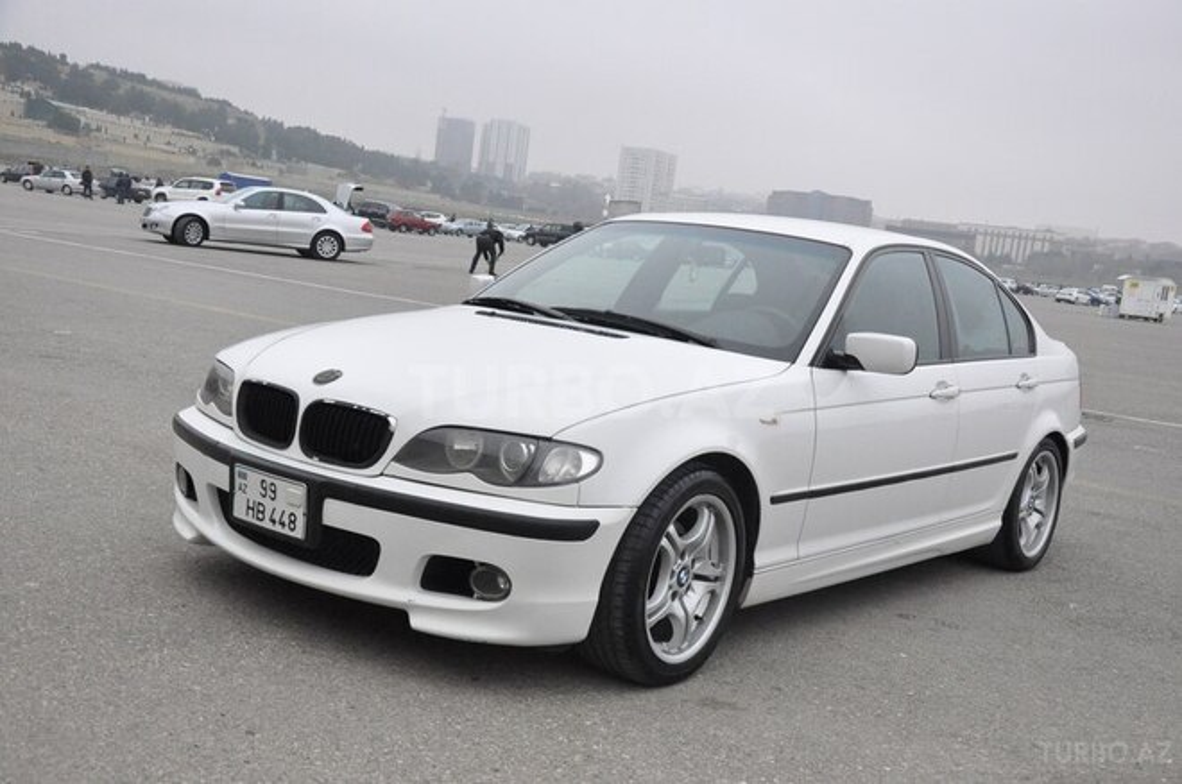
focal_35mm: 39
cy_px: 392
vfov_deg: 34.1
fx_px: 1279
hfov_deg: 49.6
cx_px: 591
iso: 3200
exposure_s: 1/2000
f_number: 5.6
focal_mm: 26
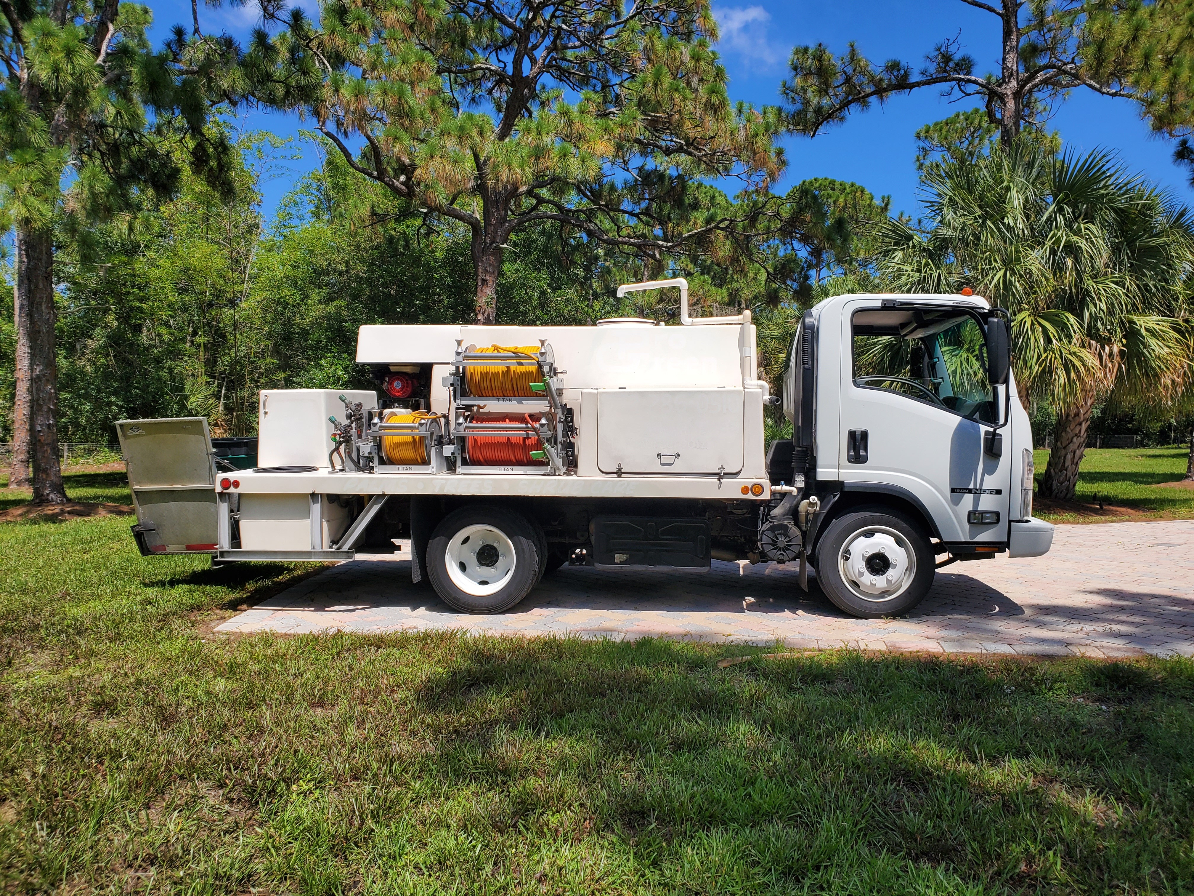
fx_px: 897
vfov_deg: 53.1
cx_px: 597
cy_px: 448
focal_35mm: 26
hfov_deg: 67.3
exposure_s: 1/2664
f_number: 2.4
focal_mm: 4.3
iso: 50
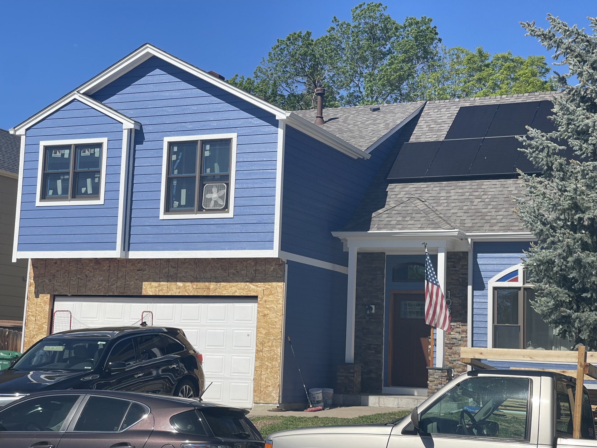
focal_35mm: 64
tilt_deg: +8.4
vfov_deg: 22.9
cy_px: 224
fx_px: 1104
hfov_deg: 30.3
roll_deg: -2.4
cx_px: 298
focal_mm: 7.5
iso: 20
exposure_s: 1/1508
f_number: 2.2
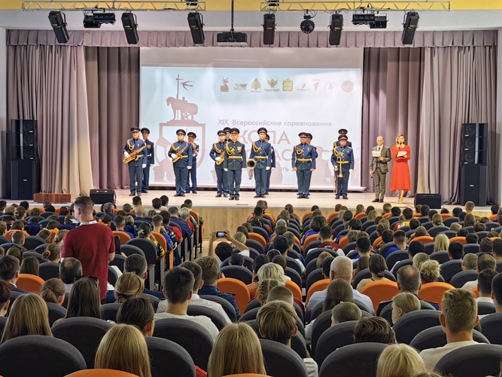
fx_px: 870
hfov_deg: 32.2
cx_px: 251
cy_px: 188
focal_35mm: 60
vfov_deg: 24.4
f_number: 2
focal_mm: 5.75
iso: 100
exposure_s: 1/100
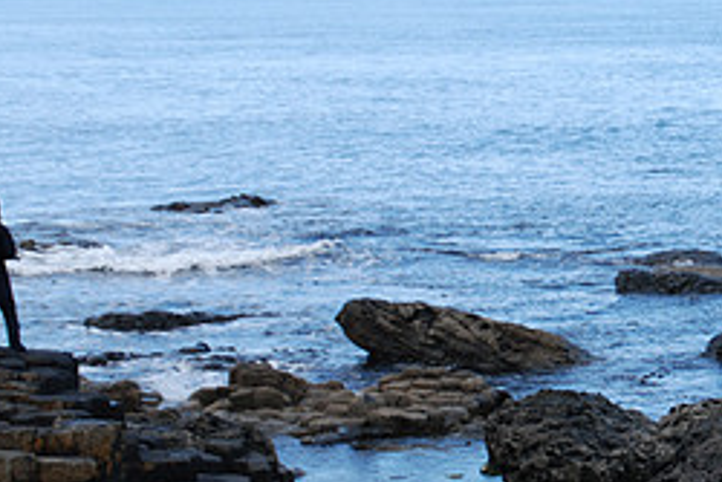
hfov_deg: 13.9
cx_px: 658
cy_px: 260
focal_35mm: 146
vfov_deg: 9.4
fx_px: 2930
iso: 100
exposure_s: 1/200
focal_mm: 42
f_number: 6.3
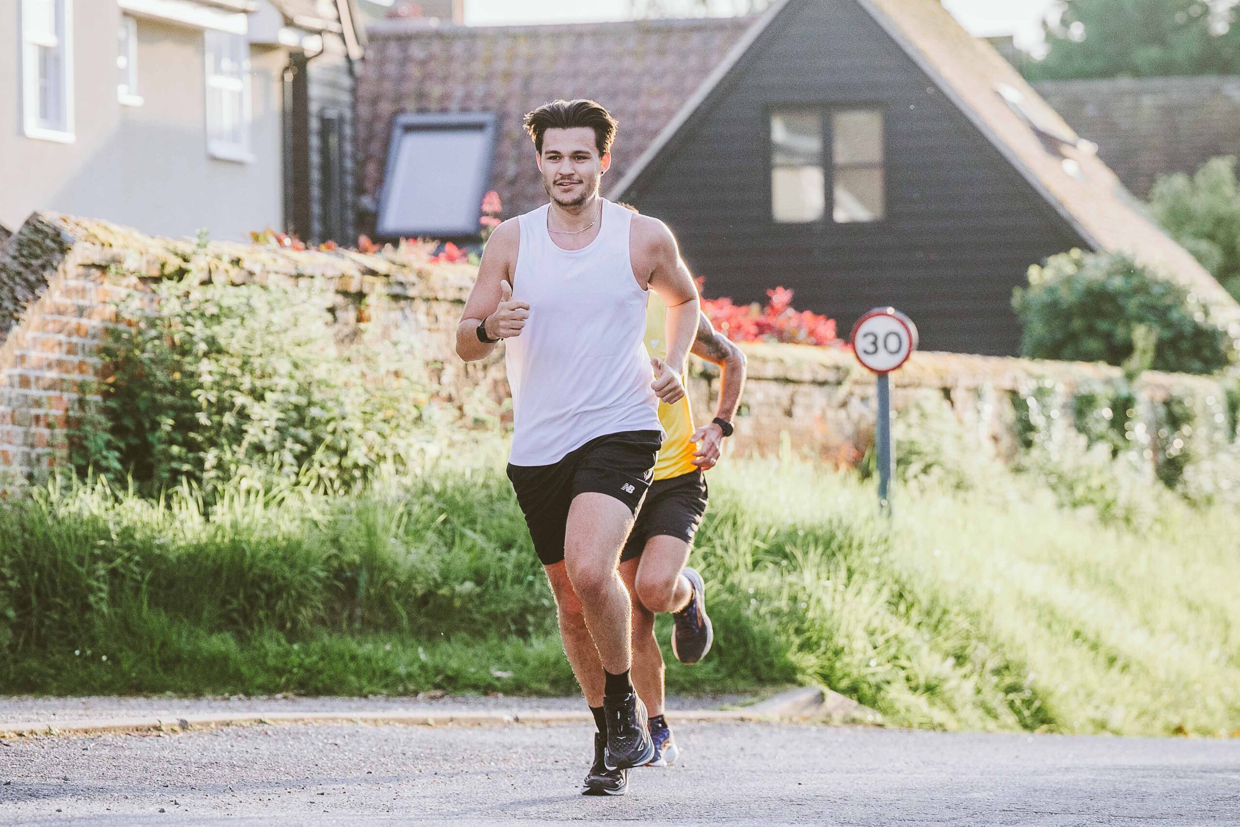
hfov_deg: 10.5
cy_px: 414
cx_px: 620
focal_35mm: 195
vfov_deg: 7.0
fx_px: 6717
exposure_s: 1/2000
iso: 500
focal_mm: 130
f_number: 3.5
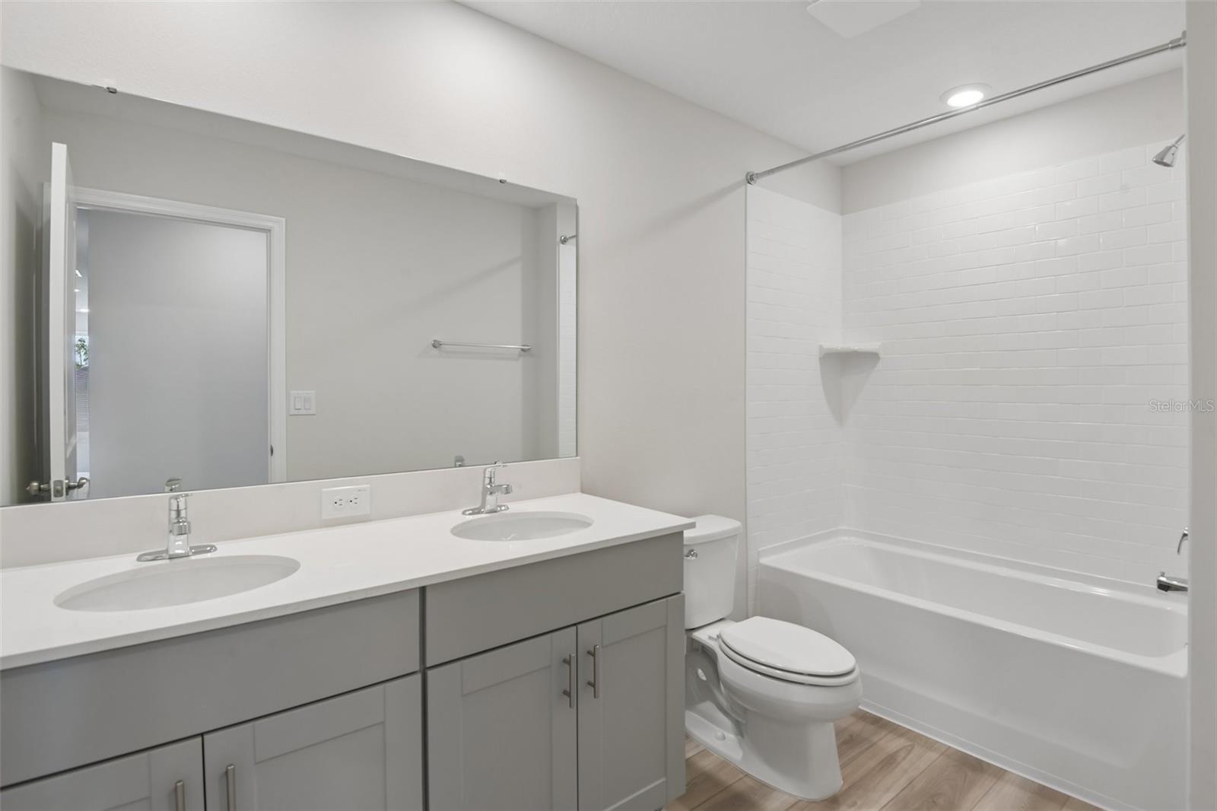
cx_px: 608
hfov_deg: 93.3
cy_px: 406
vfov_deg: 70.4
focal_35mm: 17
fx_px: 575
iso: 400
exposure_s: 1/25
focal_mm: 17
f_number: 8
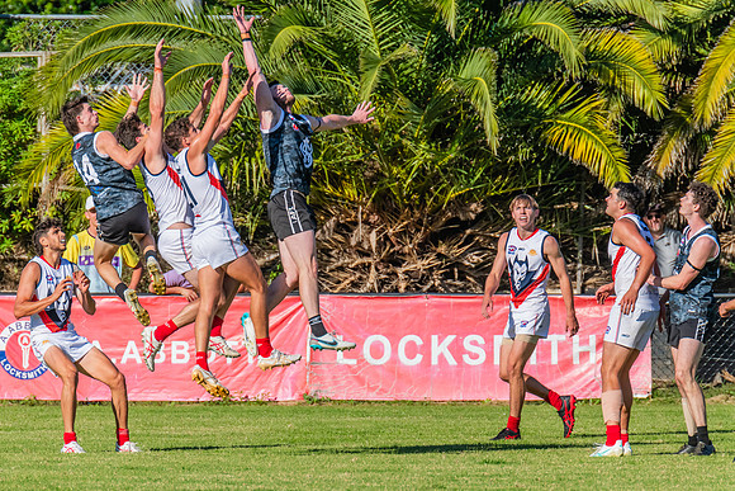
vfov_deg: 1.8
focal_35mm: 751
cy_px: 307
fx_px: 15333
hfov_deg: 2.7
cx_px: 275
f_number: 10
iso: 800
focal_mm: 600
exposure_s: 1/1600
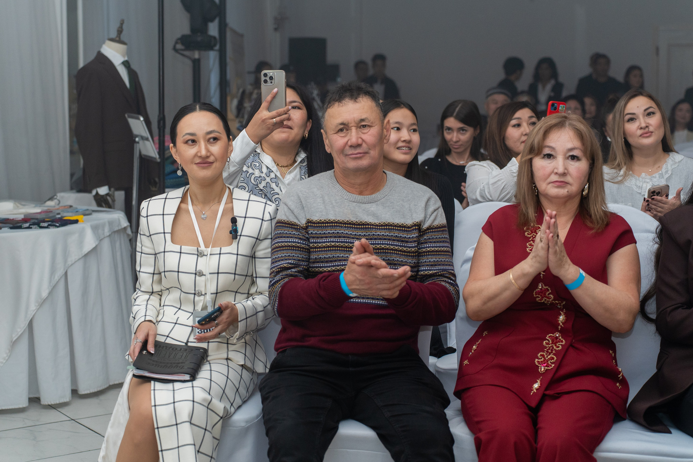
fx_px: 1176
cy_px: 233
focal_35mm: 61
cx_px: 333
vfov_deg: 22.2
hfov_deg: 32.8
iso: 1250
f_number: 3.2
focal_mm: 51
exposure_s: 1/160
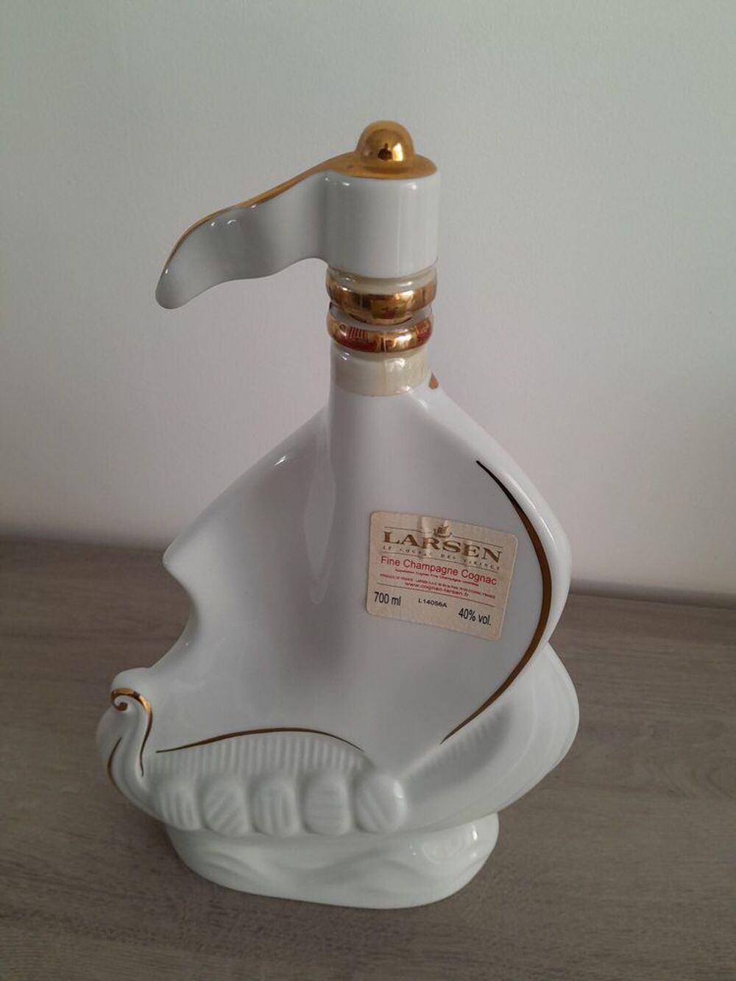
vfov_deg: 67.3
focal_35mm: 26
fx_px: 737
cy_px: 490
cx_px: 368
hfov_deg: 53.1
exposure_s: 1/50
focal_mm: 3.98
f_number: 1.8
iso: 125
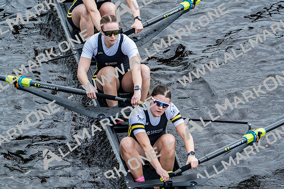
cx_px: 142
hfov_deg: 4.6
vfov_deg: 3.1
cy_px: 94
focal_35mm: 444
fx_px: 3503
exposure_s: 1/1000
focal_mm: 444
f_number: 6.3
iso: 3200
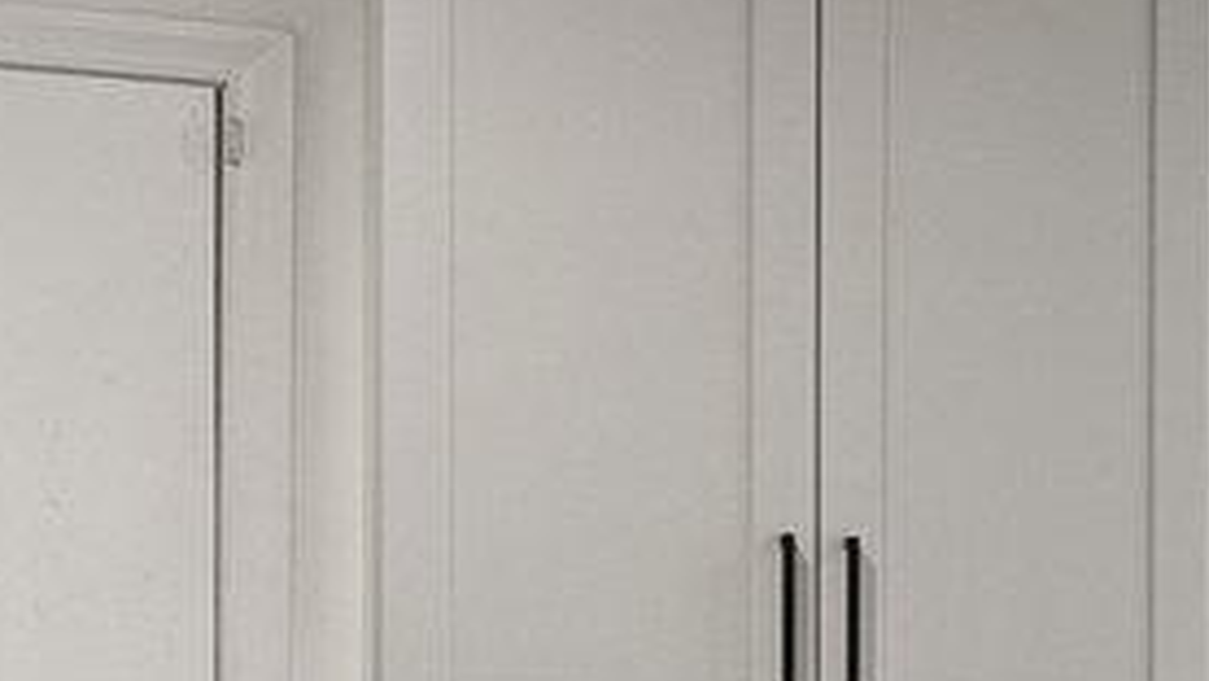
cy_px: 853
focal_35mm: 124
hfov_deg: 13.2
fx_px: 3976
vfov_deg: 9.6
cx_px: 2868
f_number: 8
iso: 640
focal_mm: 16
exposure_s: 1/5
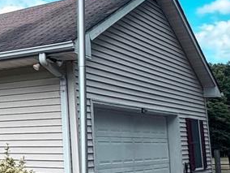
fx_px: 472
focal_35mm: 71
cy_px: 89
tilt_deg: +7.9
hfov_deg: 20.3
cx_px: -174
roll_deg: +0.7
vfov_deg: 20.7
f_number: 2.2
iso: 50
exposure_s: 1/1178
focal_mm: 2.22
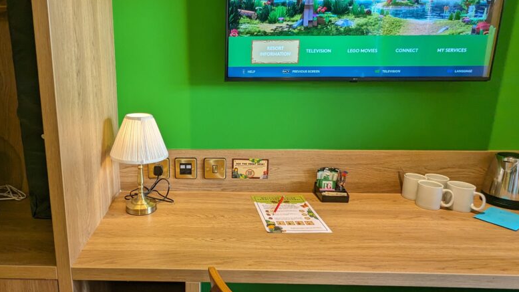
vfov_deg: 49.4
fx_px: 317
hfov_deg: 77.1
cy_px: 125
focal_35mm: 23
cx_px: 190
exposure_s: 1/60
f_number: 2.2
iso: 127
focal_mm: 2.35
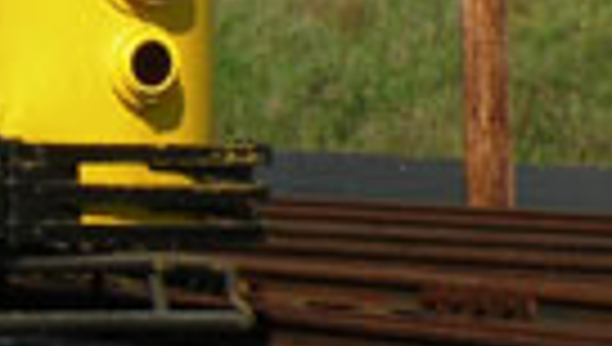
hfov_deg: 8.7
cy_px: -234
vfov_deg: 5.0
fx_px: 3933
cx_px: -320
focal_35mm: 242
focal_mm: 7.4
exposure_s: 1/294
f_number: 7.1
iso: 64
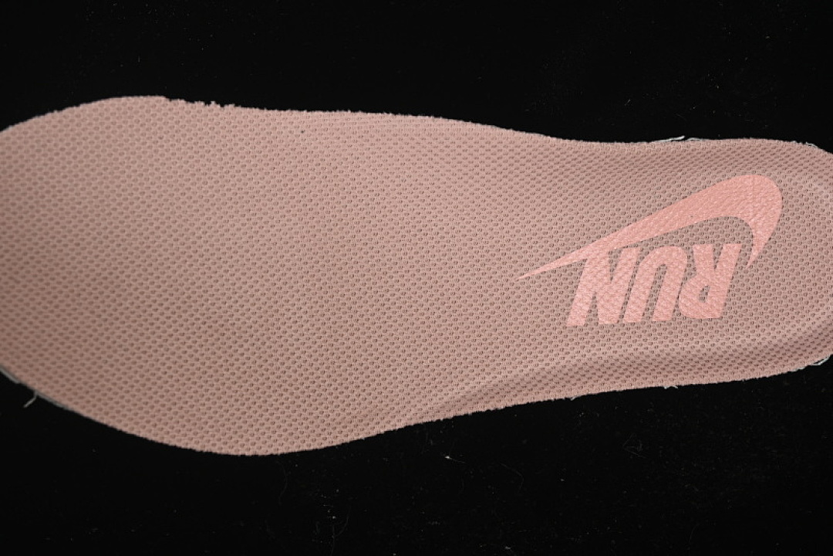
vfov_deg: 18.2
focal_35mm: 75
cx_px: 416
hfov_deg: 27.0
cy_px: 278
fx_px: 1735
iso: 160
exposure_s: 1/80
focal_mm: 50
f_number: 7.1
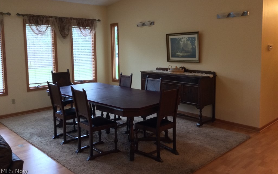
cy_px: 71
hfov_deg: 56.7
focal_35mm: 34
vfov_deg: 37.2
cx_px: 139
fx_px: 258
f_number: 2.4
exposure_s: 1/24
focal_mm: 3.3
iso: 100
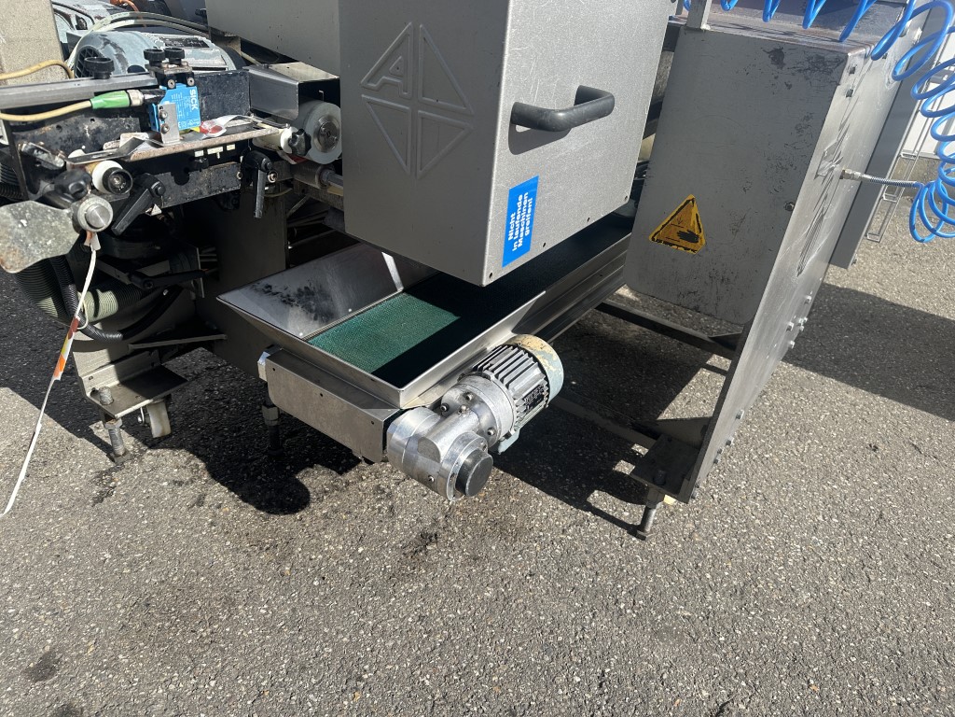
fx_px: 662
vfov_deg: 56.8
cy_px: 358
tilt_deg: -31.9
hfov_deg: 71.6
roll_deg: -8.2
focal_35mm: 24
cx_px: 478
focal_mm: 6.86
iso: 80
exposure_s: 1/2070
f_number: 1.78
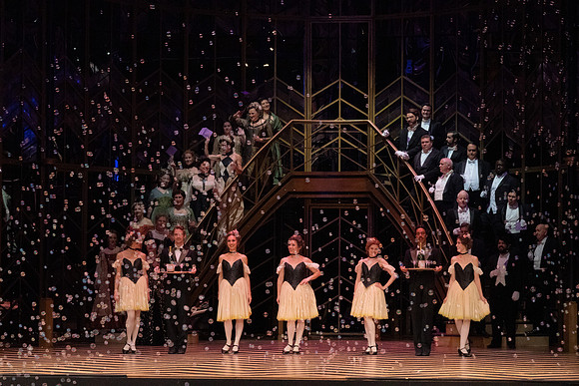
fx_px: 1818
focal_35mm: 113
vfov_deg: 12.1
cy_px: 193
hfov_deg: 18.1
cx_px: 290
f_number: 16
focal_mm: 113
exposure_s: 1/400
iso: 12800
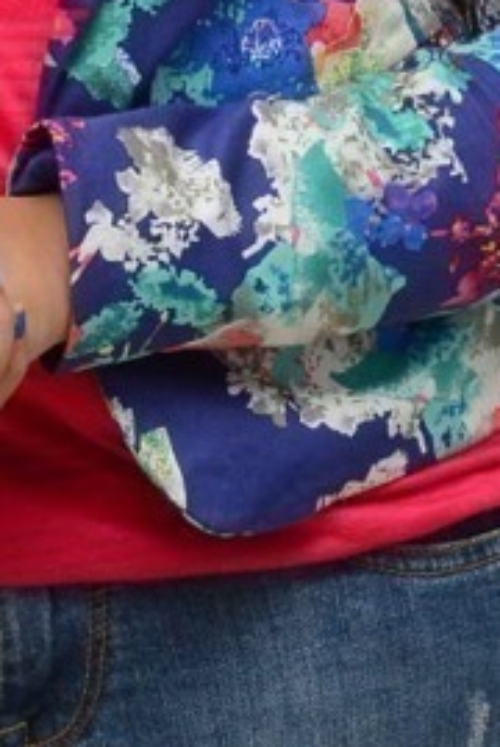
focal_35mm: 302
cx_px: 133
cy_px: -221
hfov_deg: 4.6
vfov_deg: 6.7
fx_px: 6280
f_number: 7.1
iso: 1000
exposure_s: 1/125
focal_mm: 45
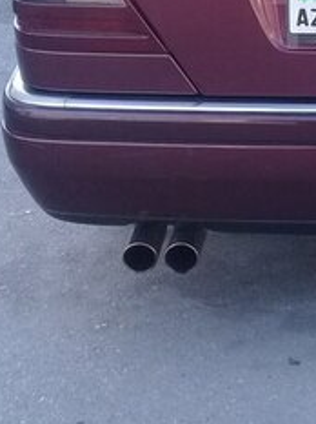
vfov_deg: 21.6
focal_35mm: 88
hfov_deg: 15.6
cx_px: 458
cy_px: 21
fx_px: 1074
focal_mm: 3.3
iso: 50
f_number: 2.2
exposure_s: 1/173
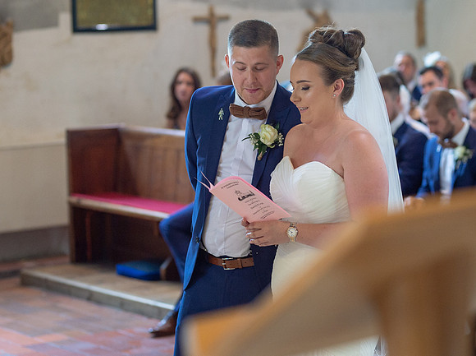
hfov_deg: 16.6
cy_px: 126
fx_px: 1627
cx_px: 292
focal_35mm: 119
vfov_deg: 12.5
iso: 800
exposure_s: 1/160
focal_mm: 85
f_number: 2.5
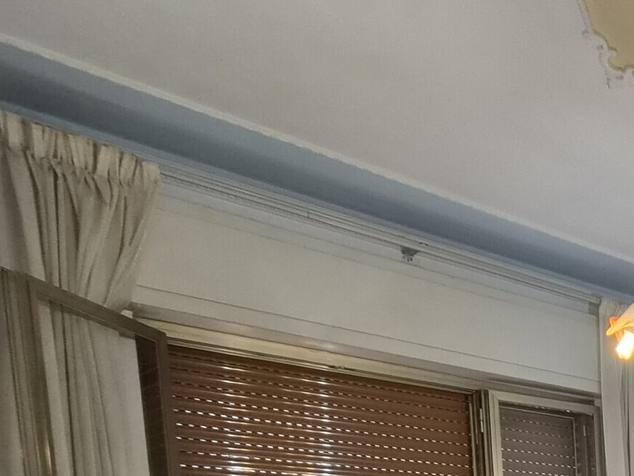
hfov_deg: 33.3
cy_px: 660
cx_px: 853
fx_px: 696
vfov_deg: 28.7
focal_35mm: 38
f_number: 2.2
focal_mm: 2.2
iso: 320
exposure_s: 1/100
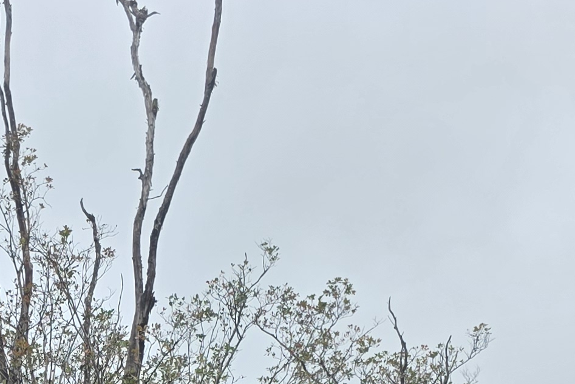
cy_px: 855
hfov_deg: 18.5
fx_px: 1614
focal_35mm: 101
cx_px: -213
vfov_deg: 11.6
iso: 12
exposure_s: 1/186
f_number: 1.7
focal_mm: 6.3
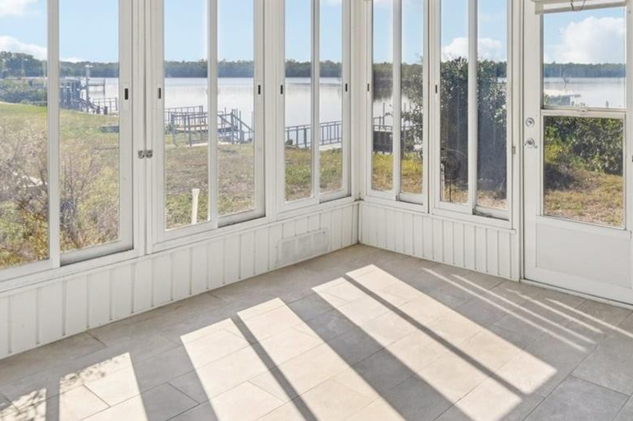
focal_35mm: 29
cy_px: 68
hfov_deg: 57.3
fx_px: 509
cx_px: 535
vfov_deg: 42.3
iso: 400
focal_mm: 14
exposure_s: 1/400
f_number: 8
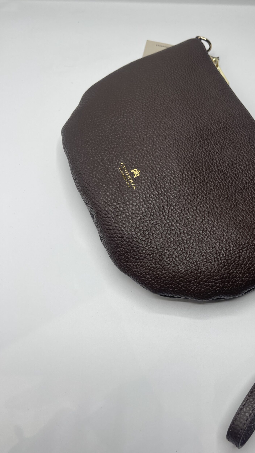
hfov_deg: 40.9
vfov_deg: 67.9
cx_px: 174
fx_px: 337
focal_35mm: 28
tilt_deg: -68.9
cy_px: 226
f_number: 1.6
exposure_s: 1/867
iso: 32
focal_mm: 5.1
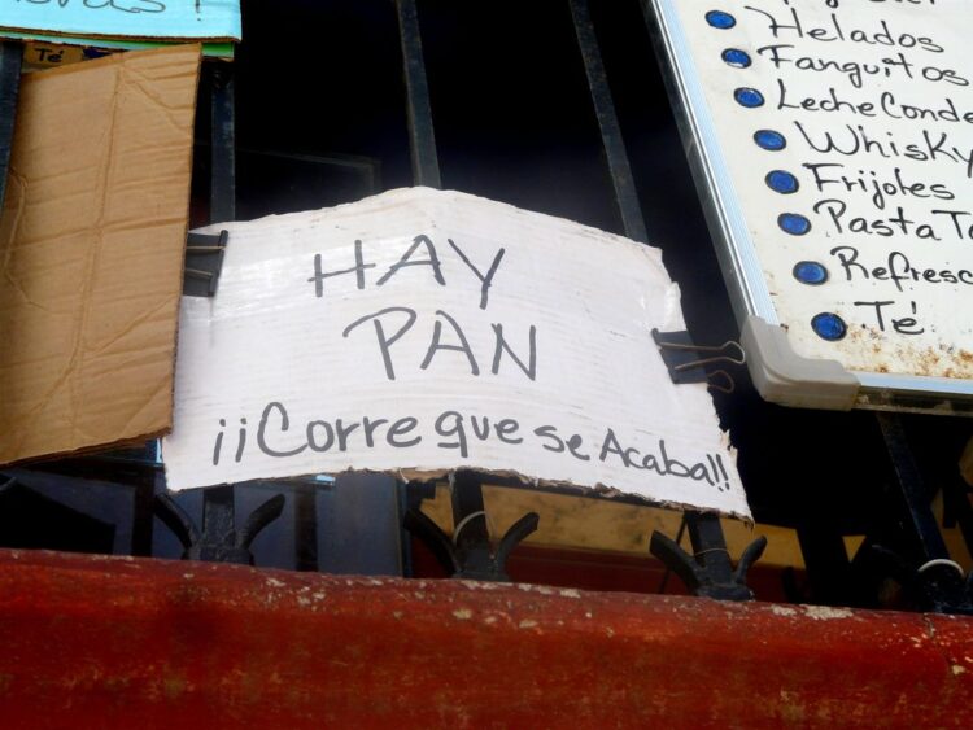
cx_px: 486
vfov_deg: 22.3
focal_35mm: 66
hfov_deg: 29.4
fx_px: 1856
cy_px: 365
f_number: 4
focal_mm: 10.8
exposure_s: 1/500
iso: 100
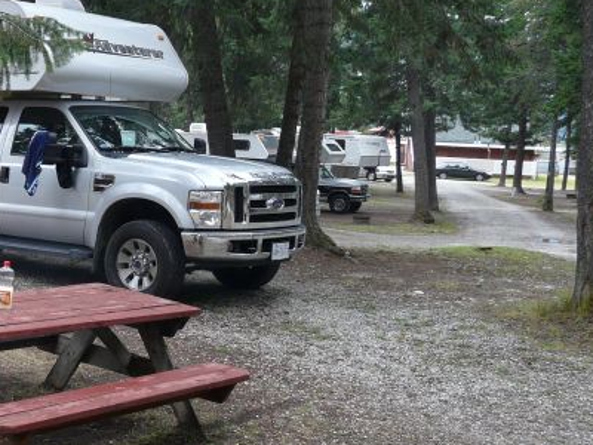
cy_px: 193
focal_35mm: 56
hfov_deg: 32.1
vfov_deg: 26.1
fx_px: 959
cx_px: 21
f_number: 2.8
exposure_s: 1/80
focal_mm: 4.6
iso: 100
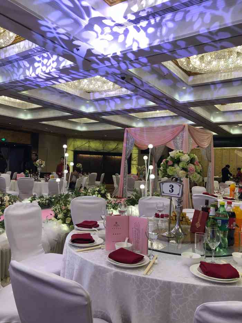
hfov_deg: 49.8
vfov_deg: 63.4
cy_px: 162
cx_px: 121
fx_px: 261
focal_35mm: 28
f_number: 1.8
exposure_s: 1/33
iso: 32
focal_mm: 4
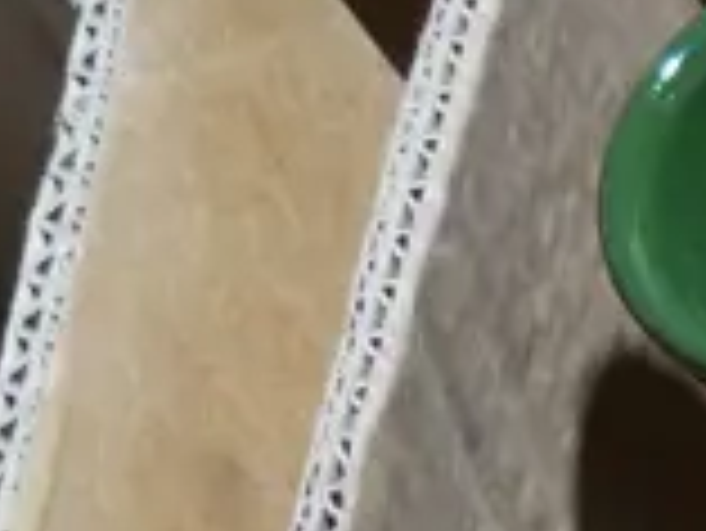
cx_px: 2248
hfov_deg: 8.3
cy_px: 1089
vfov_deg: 7.3
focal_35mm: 196
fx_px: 4001
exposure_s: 1/60
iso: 500
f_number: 3.6
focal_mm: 15
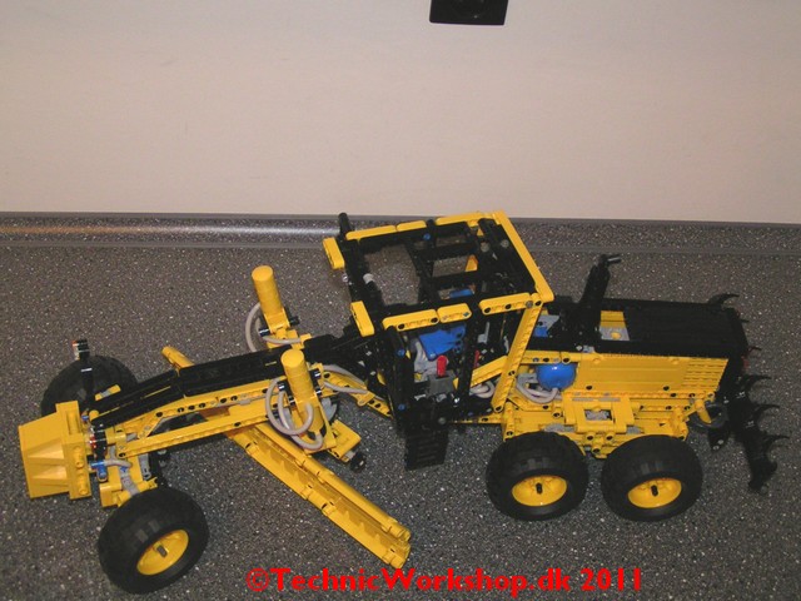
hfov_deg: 49.0
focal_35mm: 38
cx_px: 400
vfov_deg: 37.7
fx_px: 879
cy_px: 300
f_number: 2.8
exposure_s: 1/40
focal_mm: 5.8
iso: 200
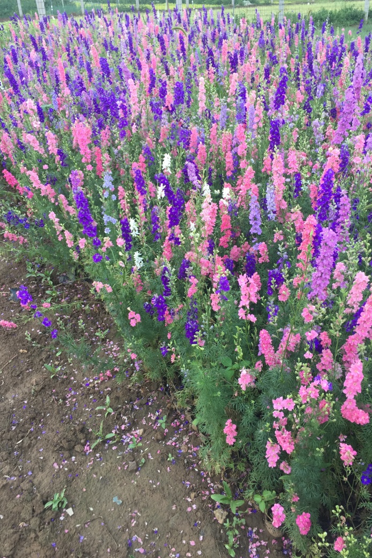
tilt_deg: -29.1
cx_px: 206
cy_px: 272
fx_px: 480
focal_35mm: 31
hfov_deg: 42.3
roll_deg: +1.4
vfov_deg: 60.3
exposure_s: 1/110
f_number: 2.2
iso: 32
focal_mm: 4.15
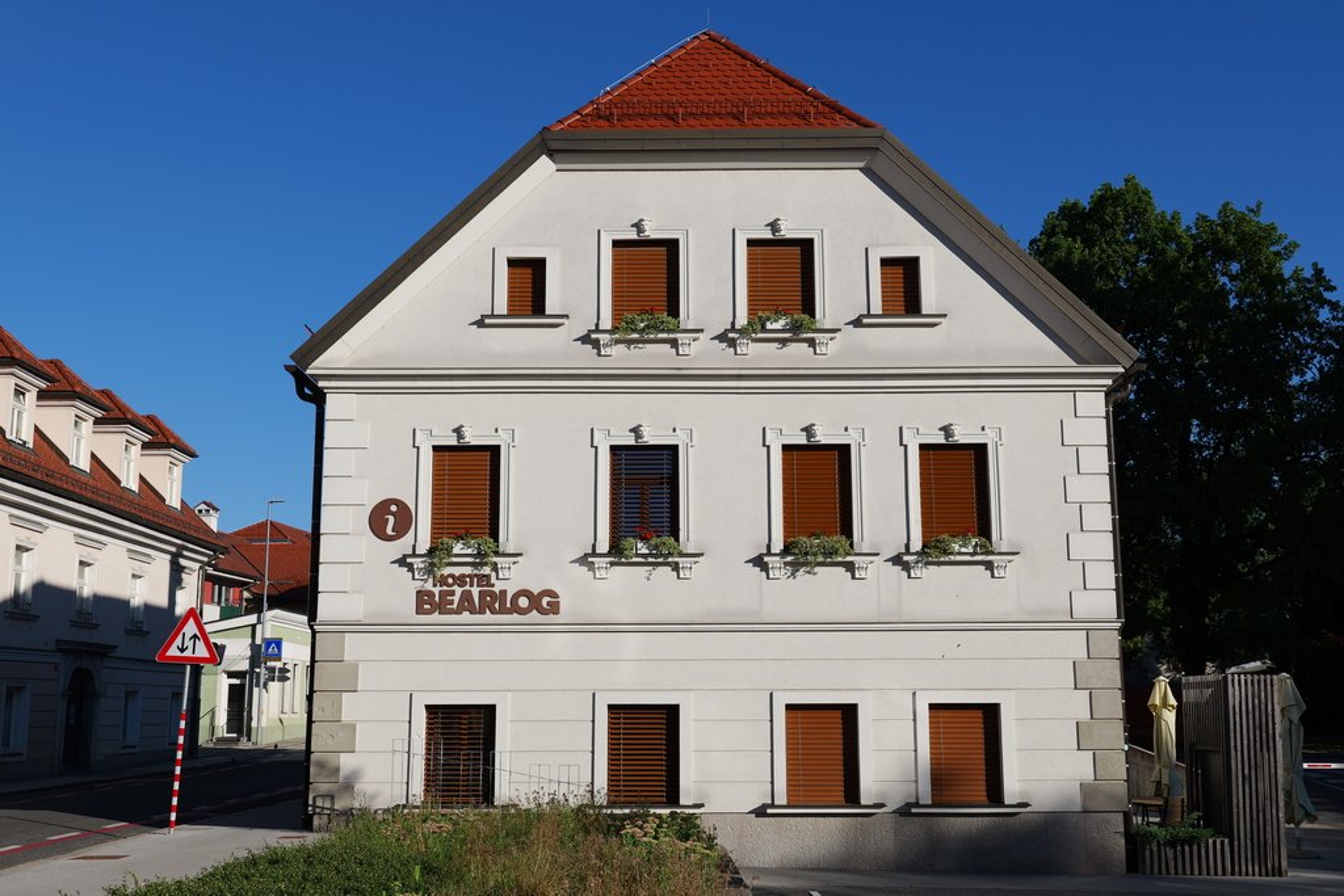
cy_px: 448
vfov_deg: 35.1
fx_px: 1419
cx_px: 672
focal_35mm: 38
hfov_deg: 50.7
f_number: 8
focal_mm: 38
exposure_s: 1/320
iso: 100
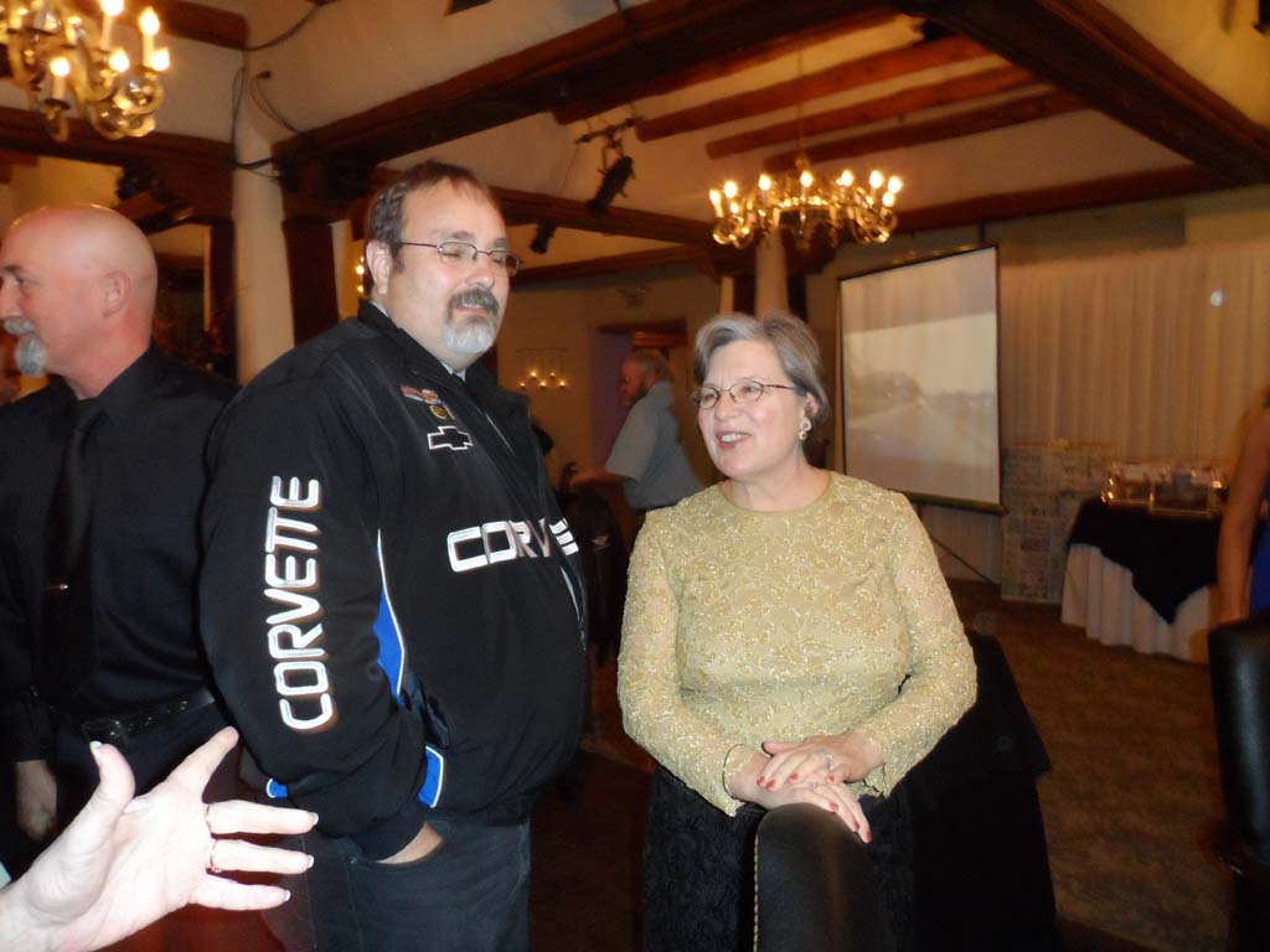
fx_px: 881
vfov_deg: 56.8
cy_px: 476
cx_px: 635
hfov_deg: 71.6
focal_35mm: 24
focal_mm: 4
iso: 400
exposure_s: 1/15
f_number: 3.2
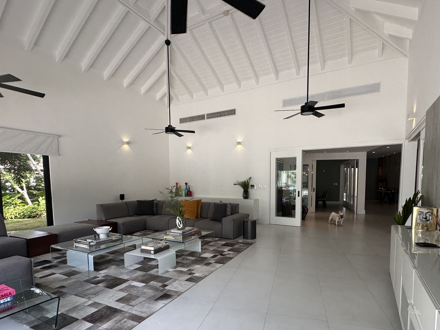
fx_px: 242
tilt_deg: -4.0
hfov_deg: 84.6
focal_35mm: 19
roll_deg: +0.2
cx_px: 234
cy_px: 200
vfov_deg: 67.9
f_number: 2.2
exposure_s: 1/141
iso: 40
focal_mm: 2.22
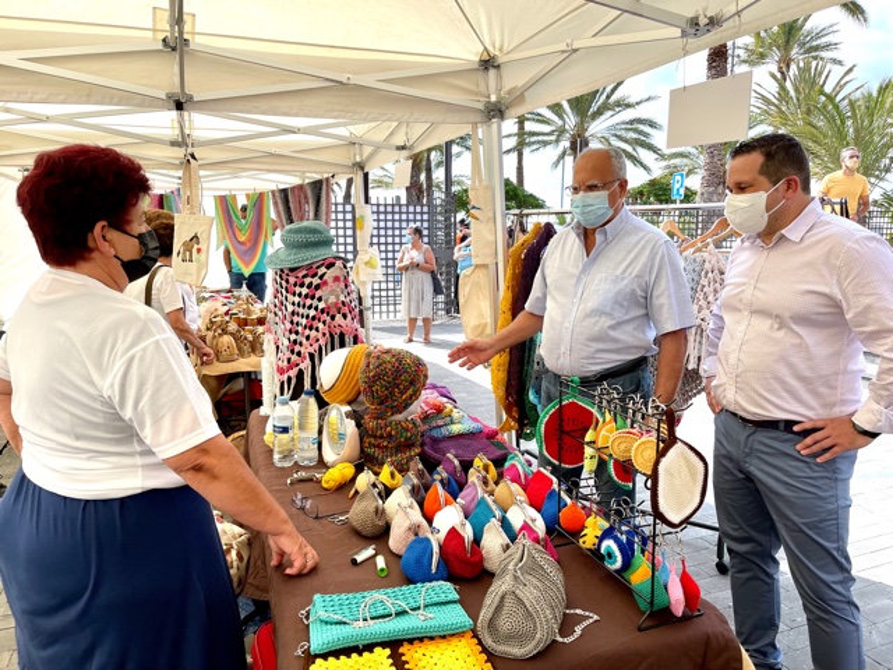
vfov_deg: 53.1
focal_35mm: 26
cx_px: 446
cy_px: 335
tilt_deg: -8.8
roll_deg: -0.4
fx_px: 671
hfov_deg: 67.3
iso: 32
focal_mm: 5.1
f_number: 1.6
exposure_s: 1/1294
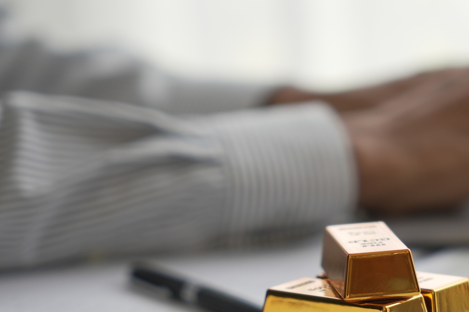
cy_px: 318
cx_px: 400
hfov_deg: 13.5
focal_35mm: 151
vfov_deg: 9.0
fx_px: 1967
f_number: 2.8
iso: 200
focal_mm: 70
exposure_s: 1/250
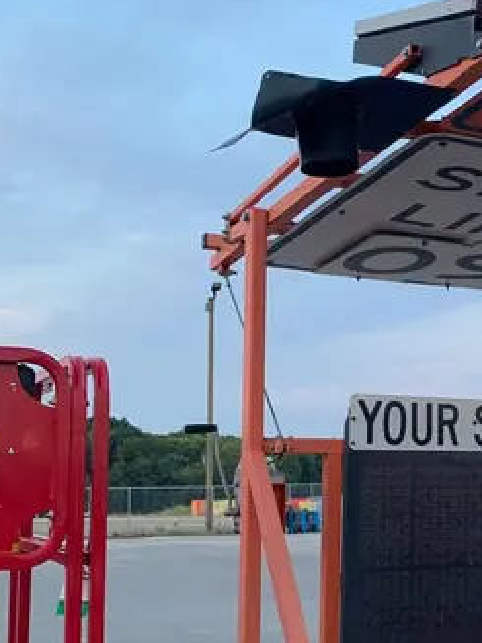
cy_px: 437
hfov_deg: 24.0
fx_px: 1076
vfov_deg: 32.9
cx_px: 492
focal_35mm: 58
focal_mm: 4.25
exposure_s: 1/121
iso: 80
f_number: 1.8
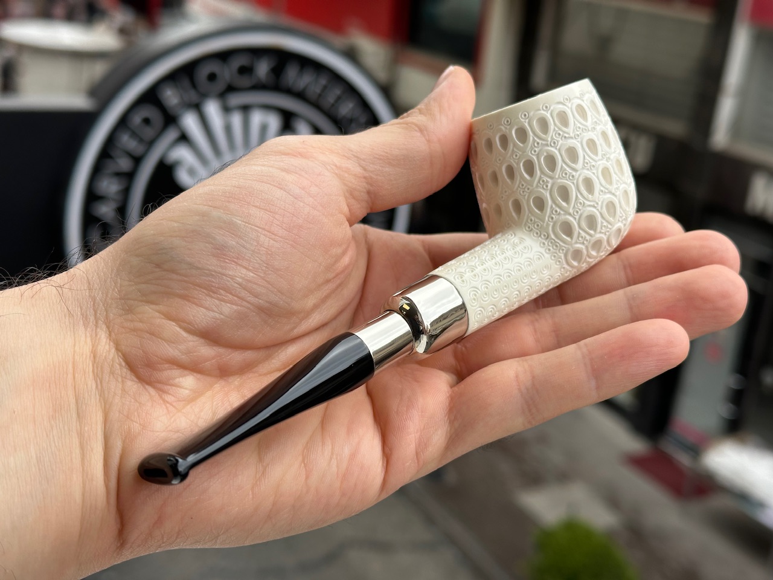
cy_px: 290
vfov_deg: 30.3
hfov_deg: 39.7
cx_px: 386
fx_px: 1072
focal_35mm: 48
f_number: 1.78
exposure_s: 1/1062
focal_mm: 6.86
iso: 64
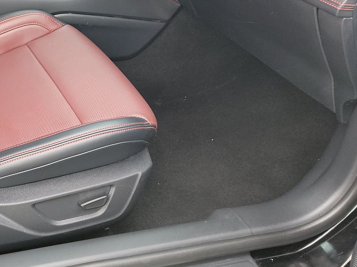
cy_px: 39
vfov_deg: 26.8
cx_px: -31
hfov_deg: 32.2
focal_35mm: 53
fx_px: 546
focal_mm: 6.7
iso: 149
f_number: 1.8
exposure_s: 1/59
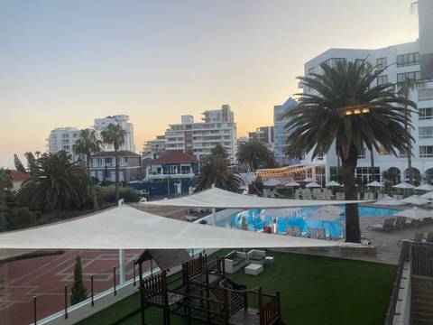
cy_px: 162
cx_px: 216
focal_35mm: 28
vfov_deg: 49.7
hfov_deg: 63.4
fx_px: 350
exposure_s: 1/120
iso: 32
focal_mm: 3.99
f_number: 1.8
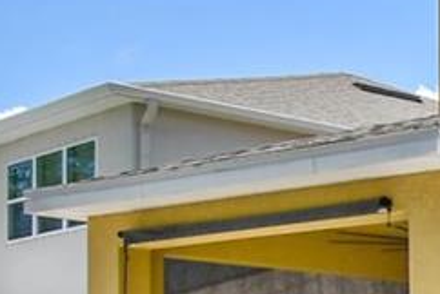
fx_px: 1211
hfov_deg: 13.7
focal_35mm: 99
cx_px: 1095
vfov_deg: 13.3
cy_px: 392
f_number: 5.6
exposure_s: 1/400
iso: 100
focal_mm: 10
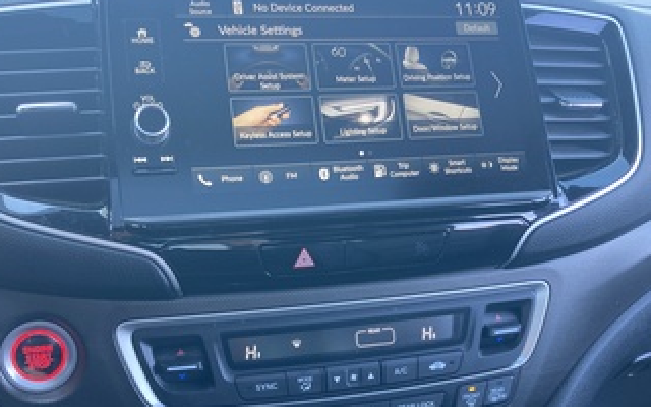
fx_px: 692
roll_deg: -1.7
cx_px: 301
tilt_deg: -27.3
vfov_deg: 32.6
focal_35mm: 39
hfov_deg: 50.3
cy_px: 259
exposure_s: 1/74
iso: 80
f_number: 1.8
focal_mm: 3.99
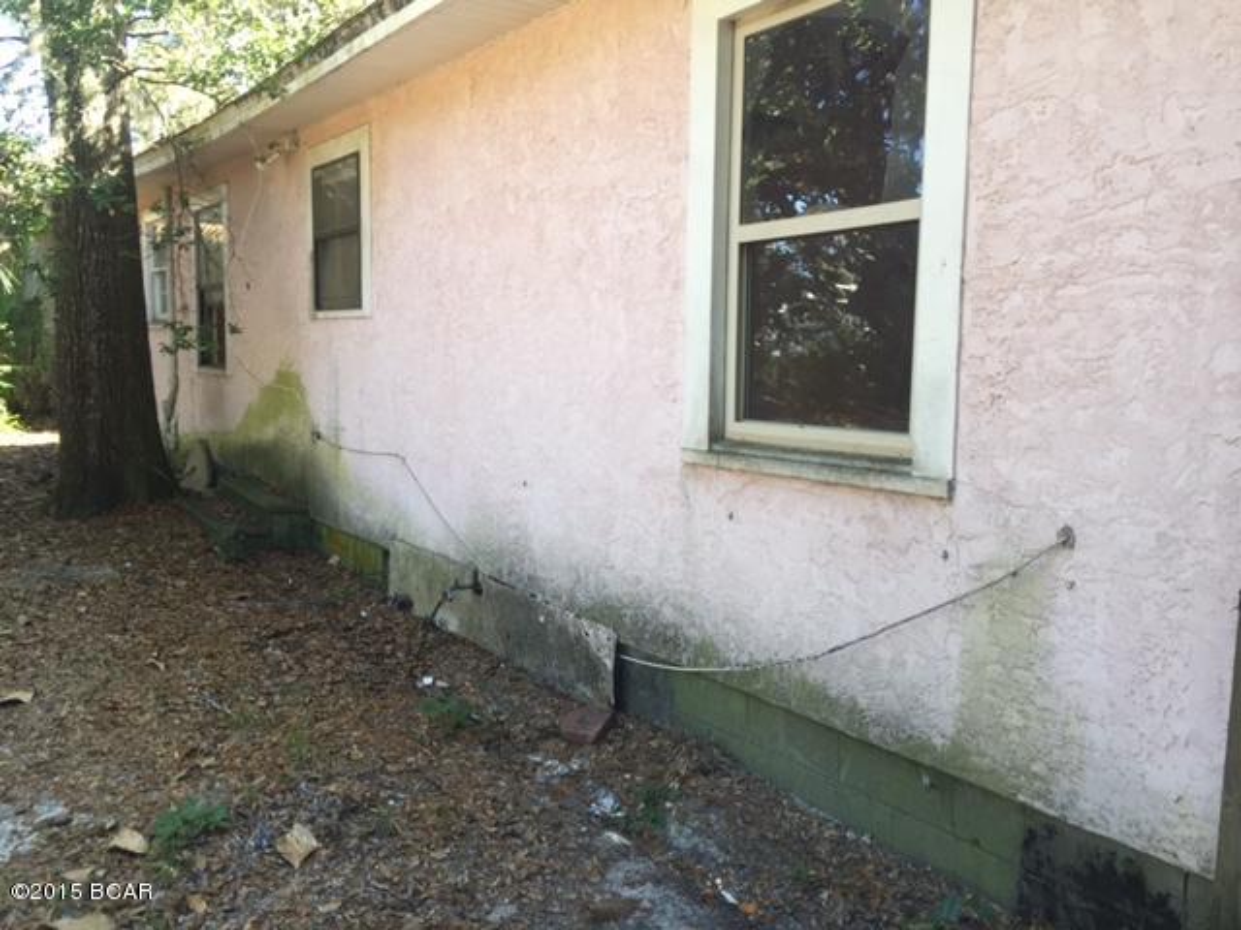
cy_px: 465
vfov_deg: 48.2
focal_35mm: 29
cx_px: 620
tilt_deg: -7.5
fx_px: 1040
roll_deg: -0.2
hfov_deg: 61.7
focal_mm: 4.15
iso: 50
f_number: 2.2
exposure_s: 1/120
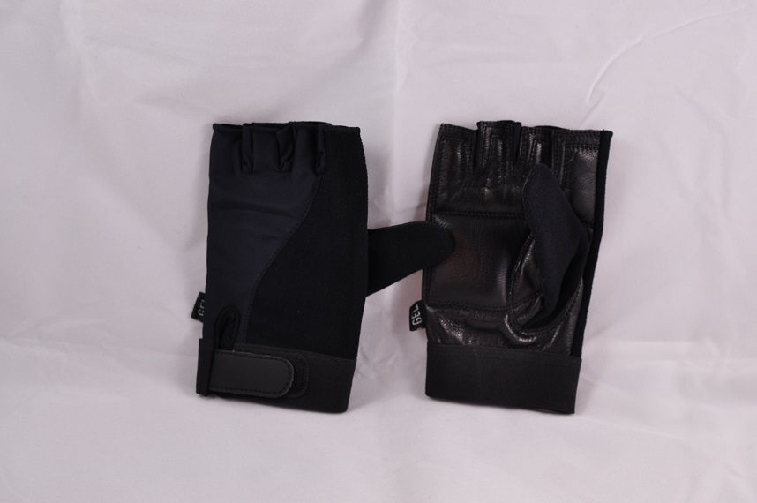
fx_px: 1260
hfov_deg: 33.4
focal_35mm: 60
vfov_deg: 22.6
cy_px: 252
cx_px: 378
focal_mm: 40
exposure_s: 1/60
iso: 400
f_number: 5
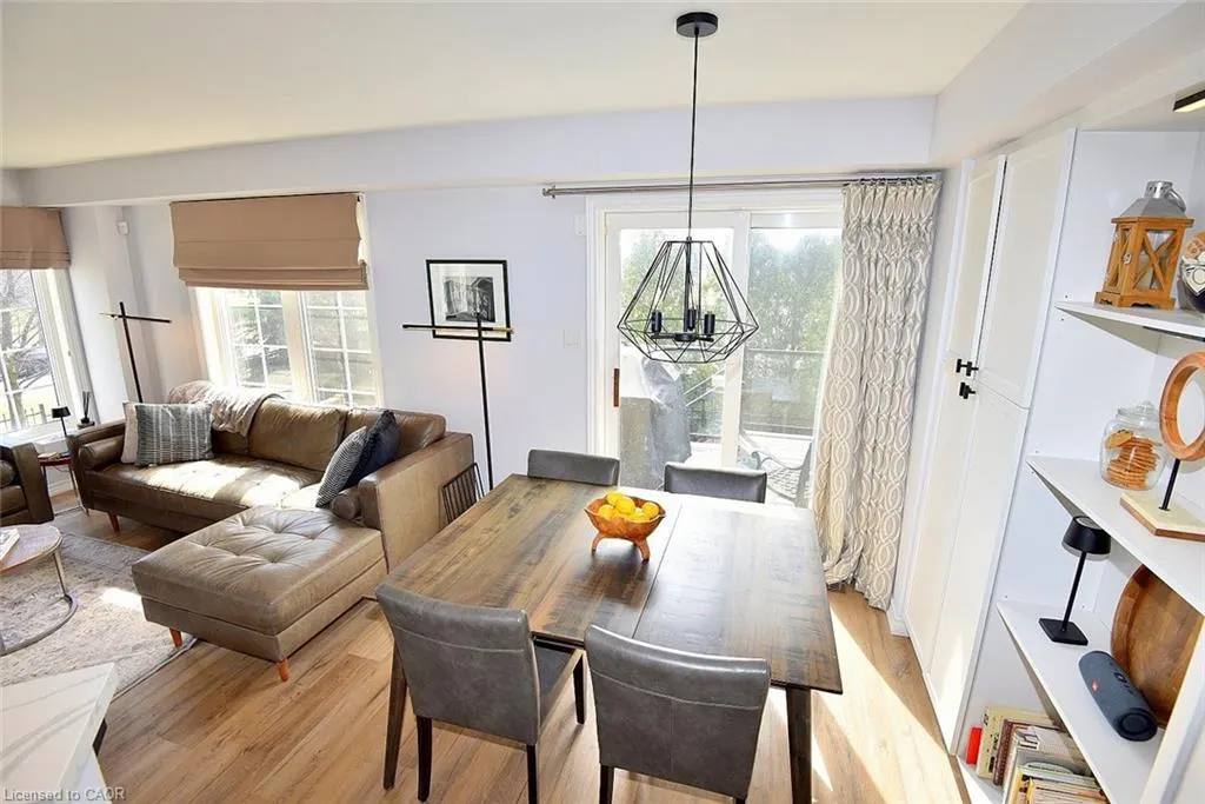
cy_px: 402
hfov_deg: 96.7
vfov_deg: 73.8
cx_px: 602
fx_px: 536
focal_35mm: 16
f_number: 7.1
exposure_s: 1/200
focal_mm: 16
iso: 500
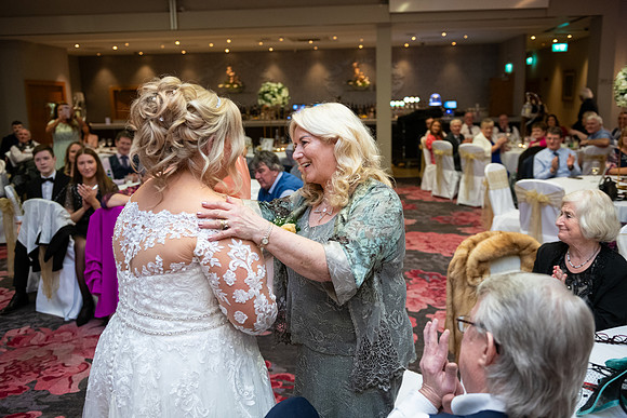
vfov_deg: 41.1
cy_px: 209
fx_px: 557
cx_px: 314
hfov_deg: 58.7
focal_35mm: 32
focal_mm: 32
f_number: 3.5
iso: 1250
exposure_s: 1/160
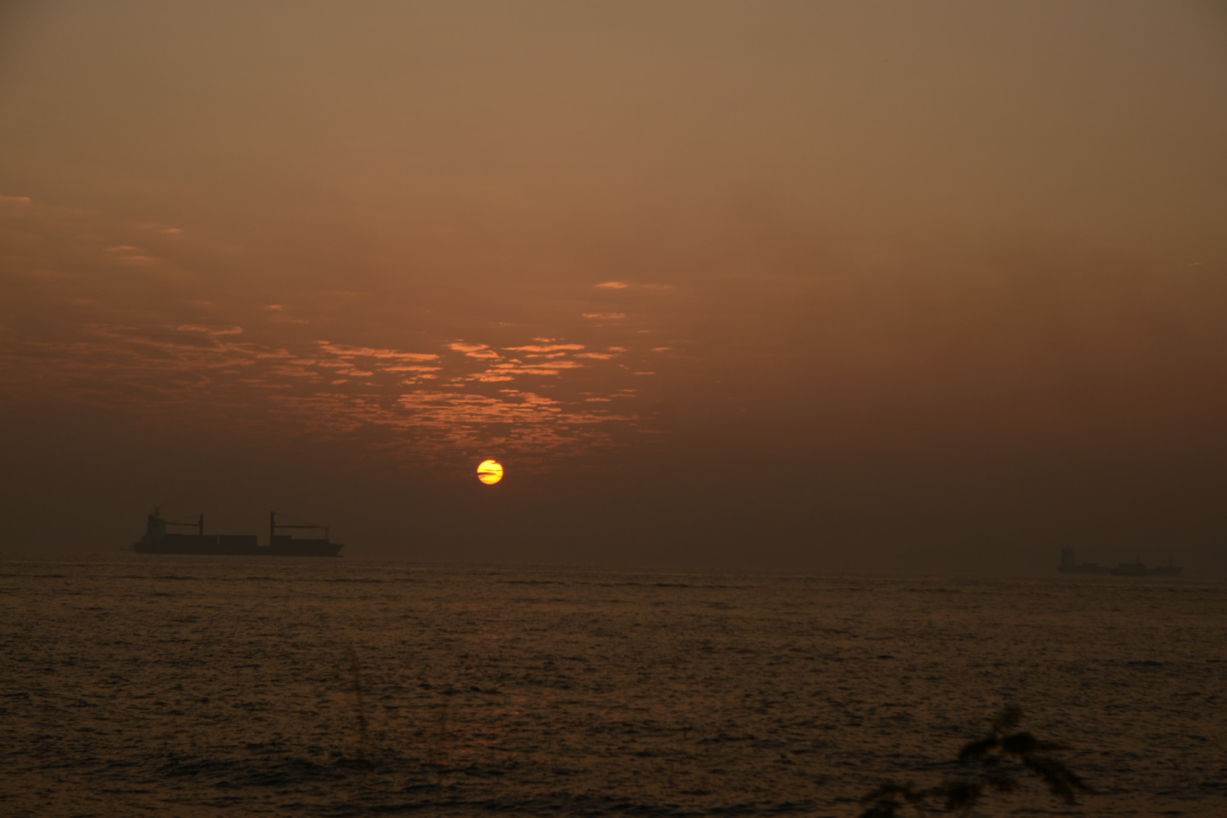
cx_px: 620
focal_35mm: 76
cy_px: 411
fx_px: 2590
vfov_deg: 17.9
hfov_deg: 26.6
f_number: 5
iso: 100
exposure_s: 1/800
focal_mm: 50
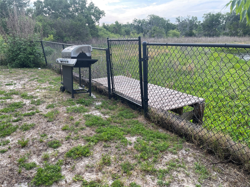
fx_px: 181
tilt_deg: -16.7
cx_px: 125
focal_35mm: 25
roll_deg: +1.3
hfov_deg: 69.4
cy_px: 94
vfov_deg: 54.9
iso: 32
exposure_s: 1/679
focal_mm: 5.1
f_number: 1.6
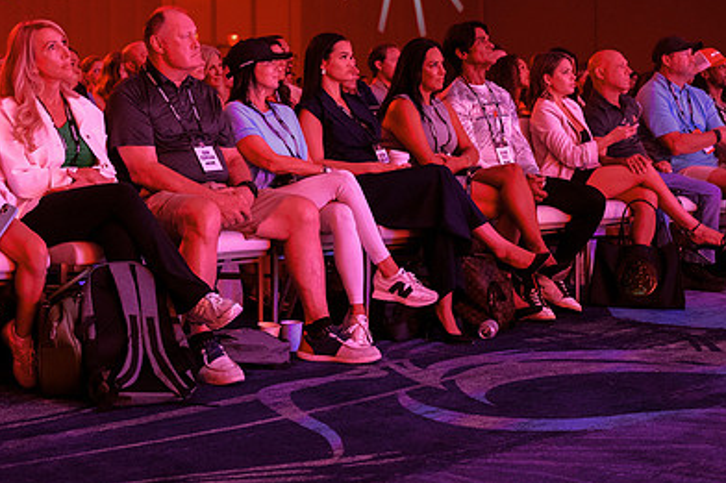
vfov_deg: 18.3
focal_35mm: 74
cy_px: 129
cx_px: 235
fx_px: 1492
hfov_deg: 27.2
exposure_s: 1/60
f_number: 4
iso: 2000
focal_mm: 50
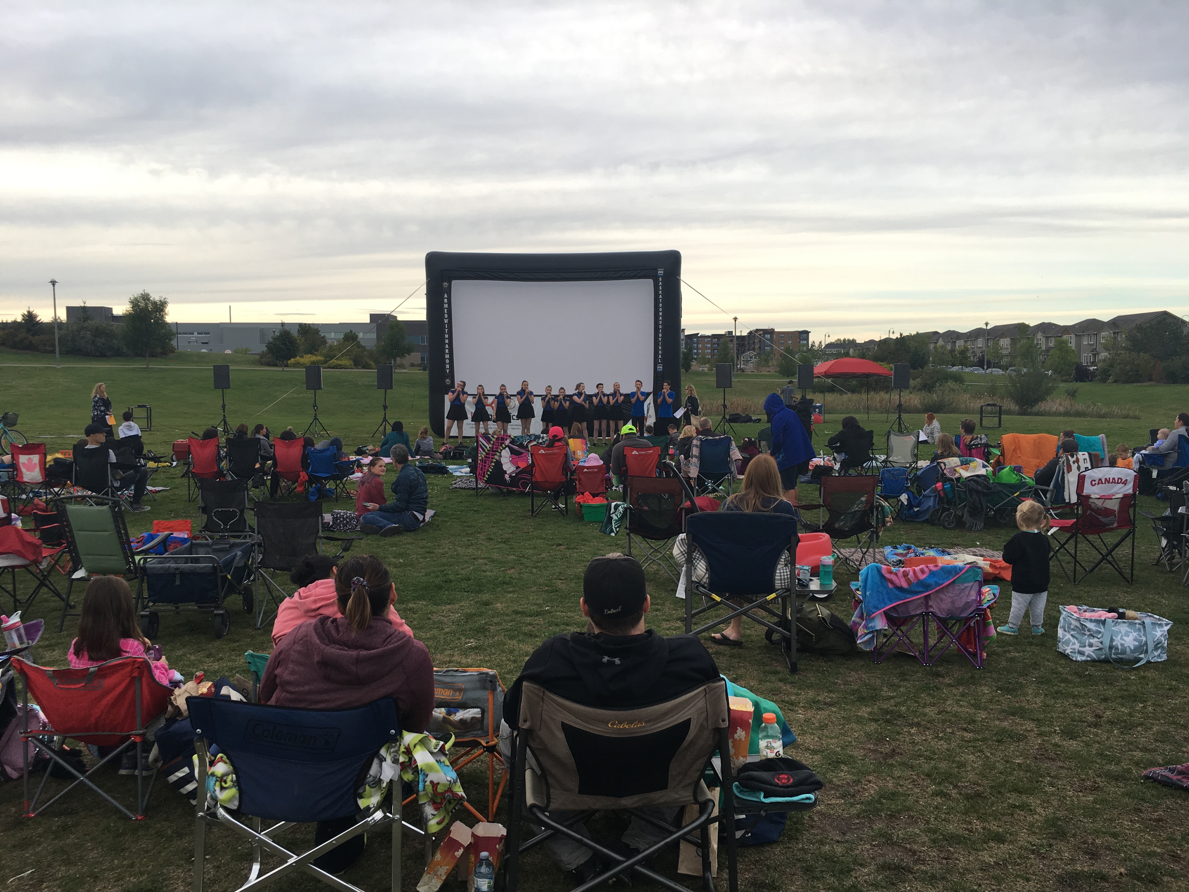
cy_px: 446
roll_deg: -0.5
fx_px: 996
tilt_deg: -4.0
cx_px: 594
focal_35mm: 29
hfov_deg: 61.7
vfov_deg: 48.2
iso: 25
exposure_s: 1/120
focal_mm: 4.15
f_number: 2.2
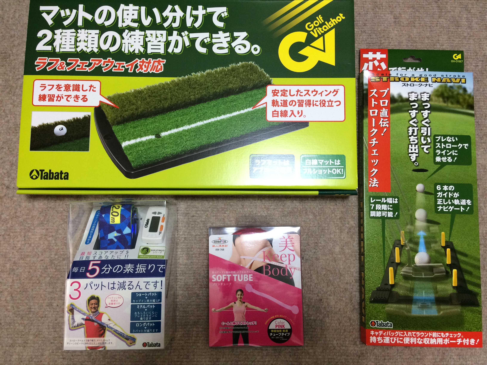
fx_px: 408
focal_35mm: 29
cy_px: 182
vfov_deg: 48.2
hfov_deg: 61.7
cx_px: 244
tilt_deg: -83.6
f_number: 2.2
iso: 100
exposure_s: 1/30
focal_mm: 4.15
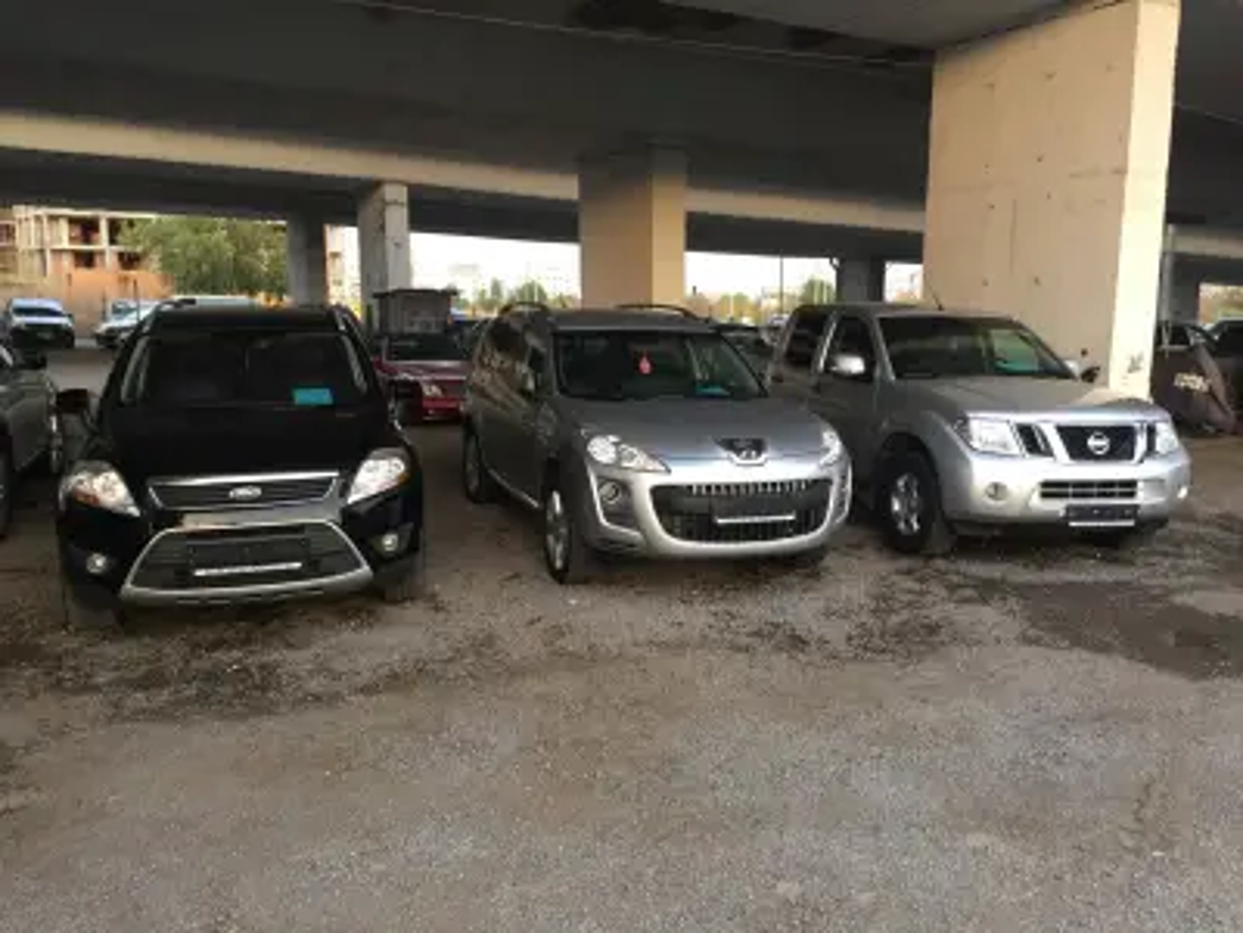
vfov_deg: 48.2
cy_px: 466
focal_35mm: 29
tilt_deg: -10.1
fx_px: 1041
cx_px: 622
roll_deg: -0.8
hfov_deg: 61.7
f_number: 2.2
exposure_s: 1/33
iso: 80
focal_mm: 4.15
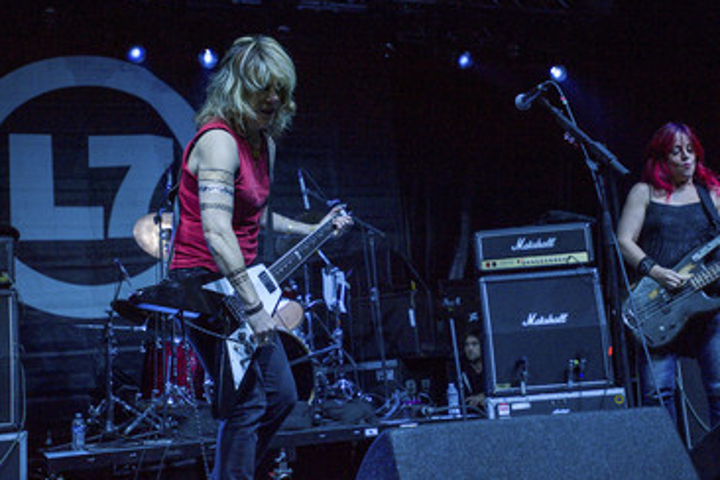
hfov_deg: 45.3
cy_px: 242
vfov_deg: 31.2
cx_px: 407
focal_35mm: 43
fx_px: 860
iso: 5000
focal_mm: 35
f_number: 2.8
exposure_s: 1/400
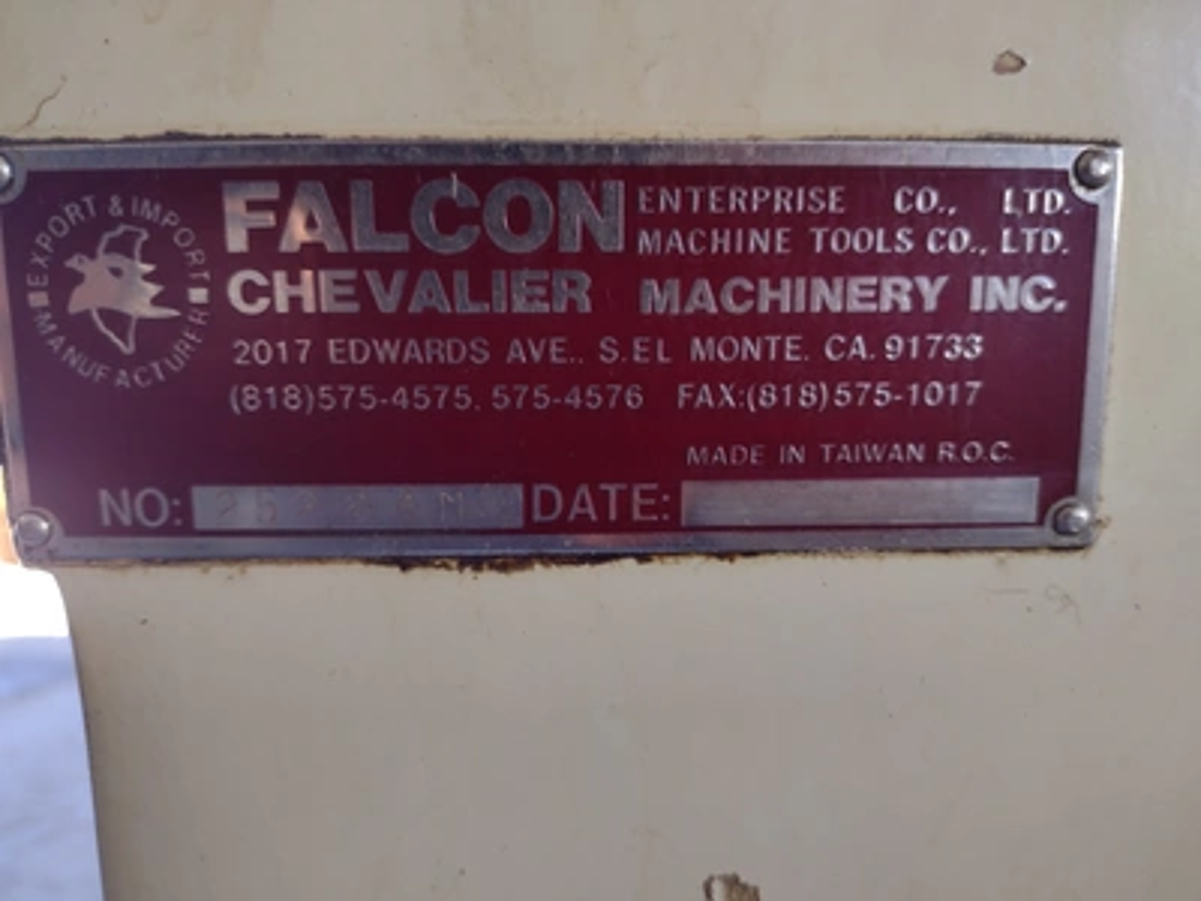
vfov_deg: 51.4
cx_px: 600
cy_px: 450
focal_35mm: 27
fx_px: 937
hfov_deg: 65.3
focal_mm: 4.71
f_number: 1.7
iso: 136
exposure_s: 1/120
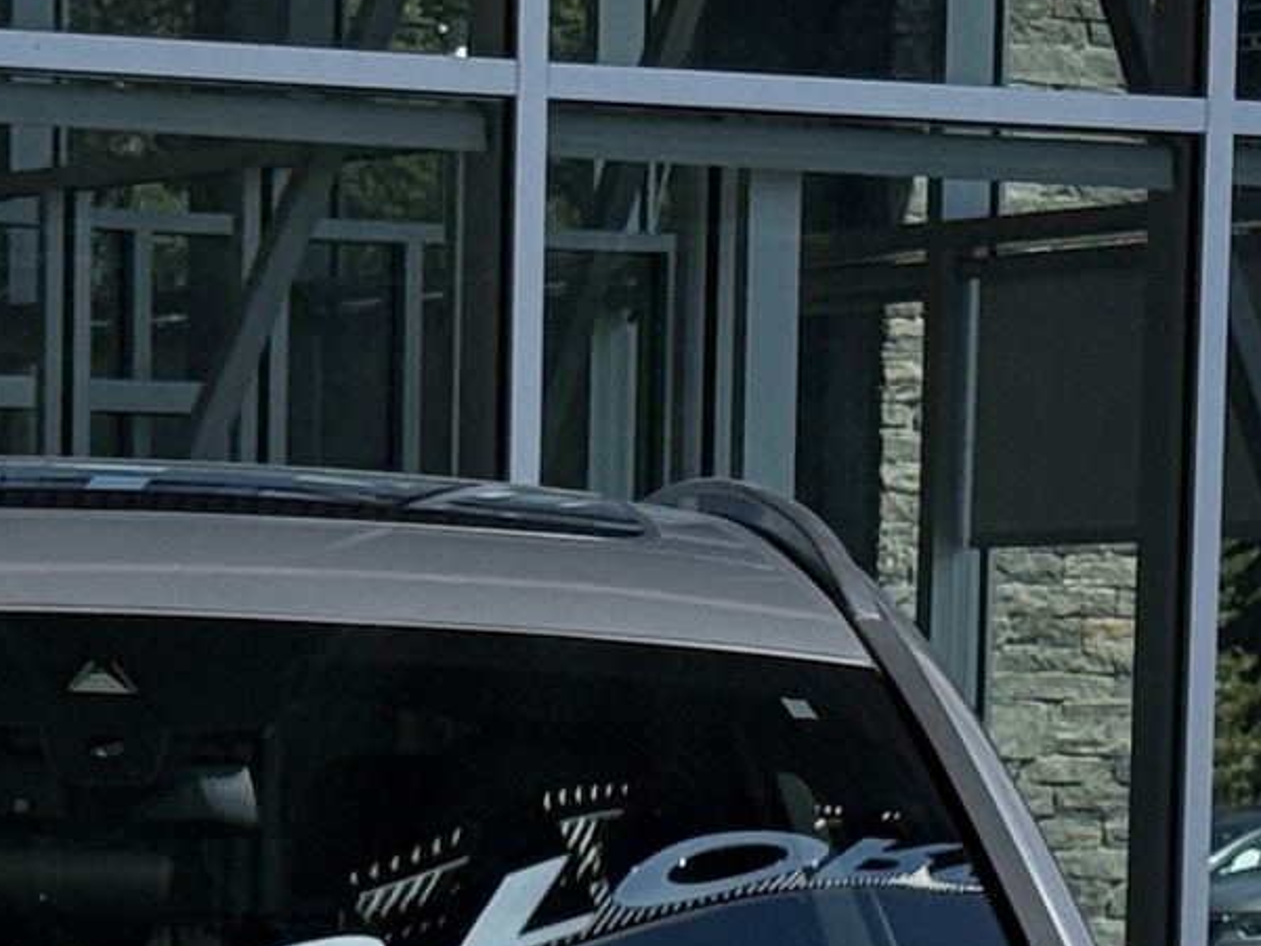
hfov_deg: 8.6
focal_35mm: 230
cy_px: 1628
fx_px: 8380
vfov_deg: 6.3
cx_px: -10
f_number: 1.78
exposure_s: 1/4329
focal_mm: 6.76
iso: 100
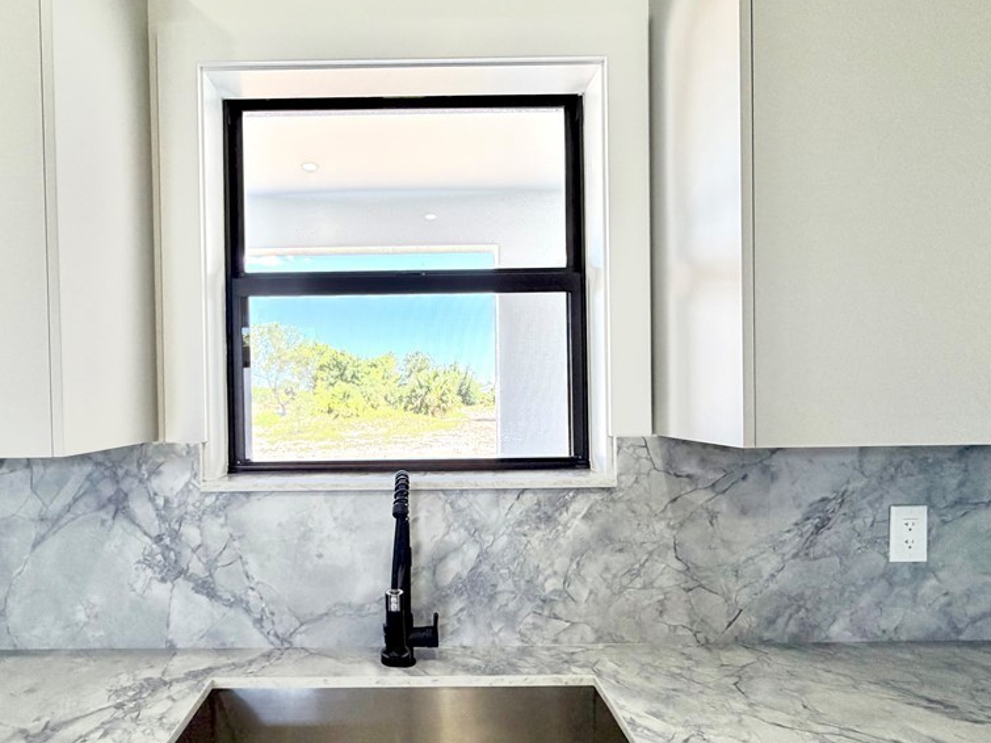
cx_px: 410
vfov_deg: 68.5
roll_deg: +1.4
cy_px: 406
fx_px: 544
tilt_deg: -2.1
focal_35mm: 19
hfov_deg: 83.9
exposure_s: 1/120
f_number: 2.2
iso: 125
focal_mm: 2.22
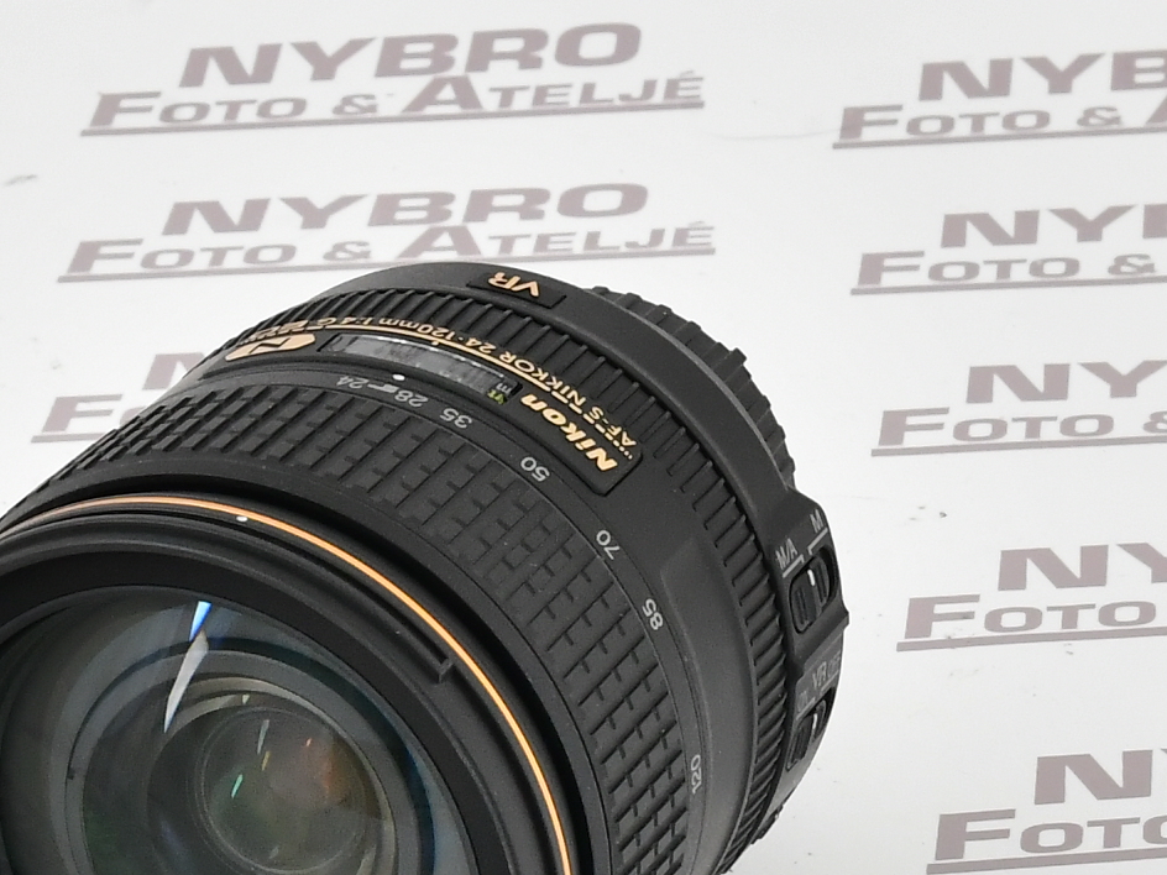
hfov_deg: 22.6
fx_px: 2899
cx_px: 344
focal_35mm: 86
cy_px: 717
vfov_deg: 17.0
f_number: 14
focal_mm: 44
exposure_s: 1/125
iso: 1600
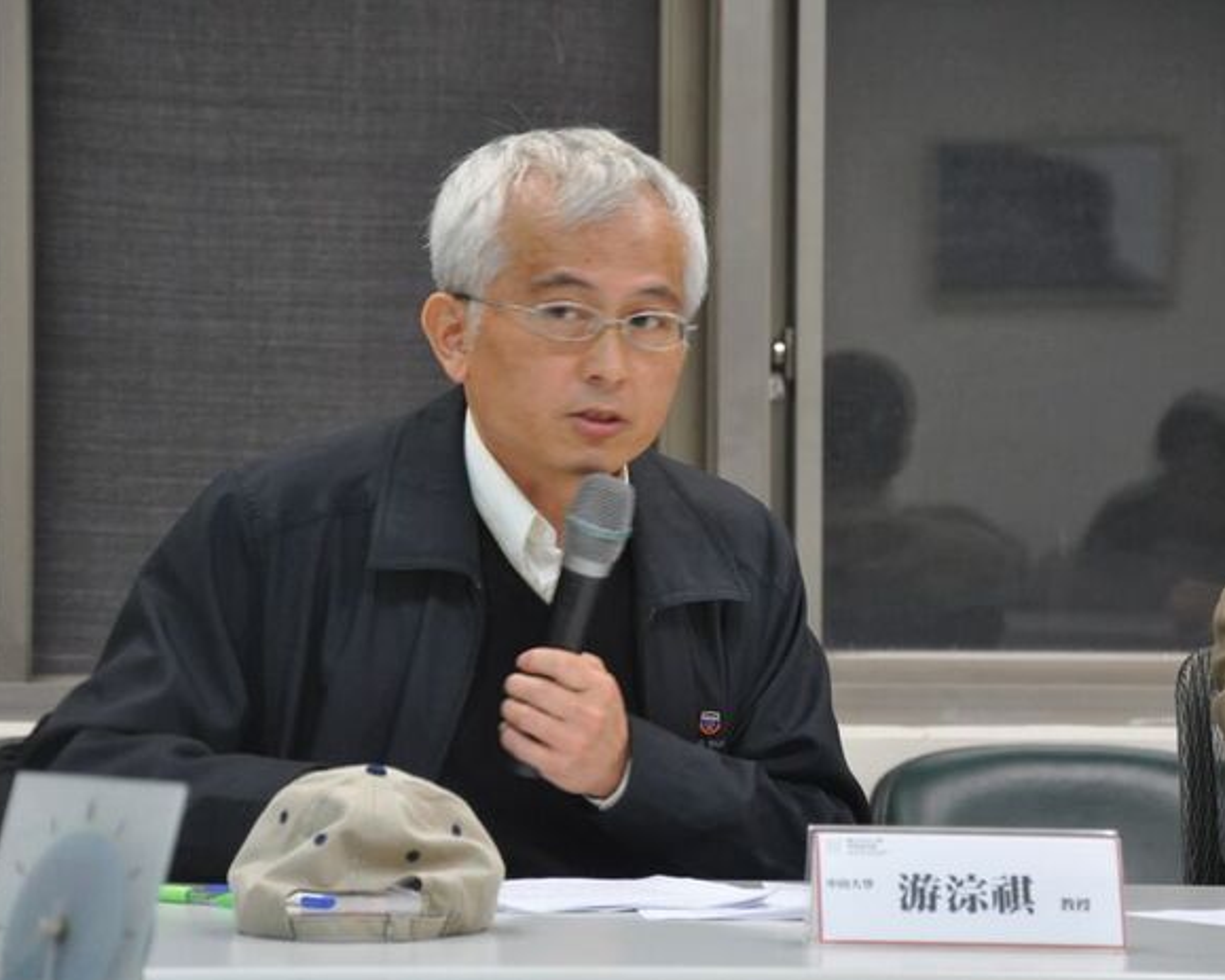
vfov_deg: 8.7
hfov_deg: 10.8
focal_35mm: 179
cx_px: 628
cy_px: 489
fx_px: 6473
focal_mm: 105
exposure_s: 1/30
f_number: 5.6
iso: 900
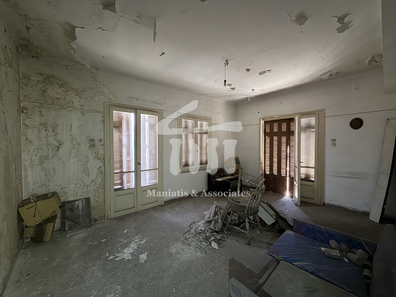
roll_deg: +0.1
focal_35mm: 14
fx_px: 160
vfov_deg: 85.7
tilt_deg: -2.6
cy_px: 148
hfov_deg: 102.1
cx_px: 198
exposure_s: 1/32
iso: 800
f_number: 2.2
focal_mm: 2.22
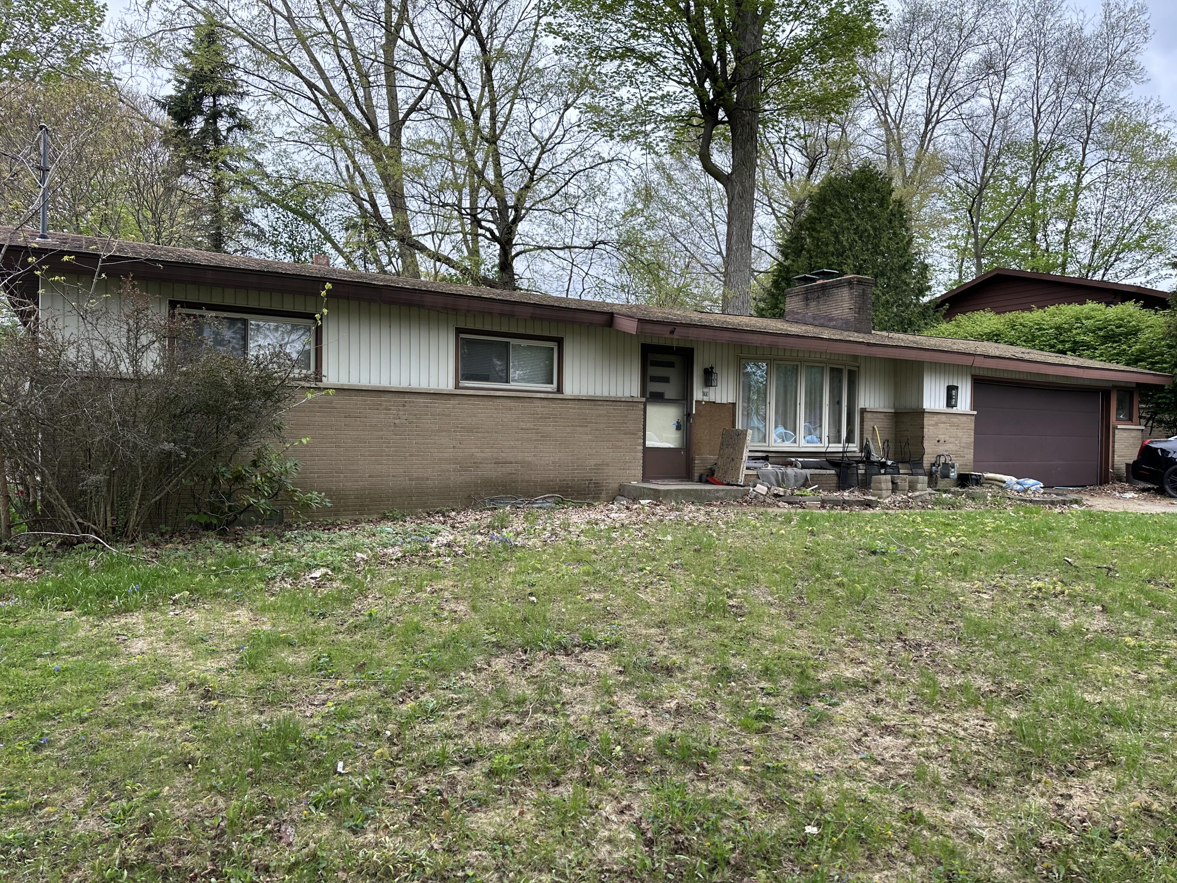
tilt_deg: -0.5
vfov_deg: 56.8
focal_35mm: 24
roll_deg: -0.8
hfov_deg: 71.6
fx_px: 816
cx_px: 588
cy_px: 442
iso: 80
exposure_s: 1/785
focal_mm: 6.86
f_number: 1.78
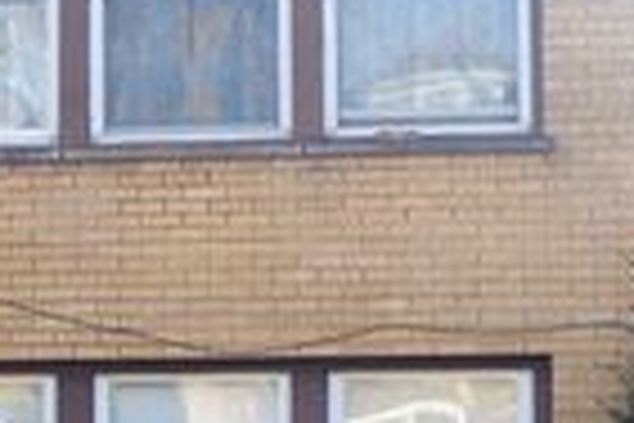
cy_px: 205
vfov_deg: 10.1
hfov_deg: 15.0
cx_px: 130
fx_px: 2395
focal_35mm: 136
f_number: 3.7
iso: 80
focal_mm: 6.7
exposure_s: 1/100
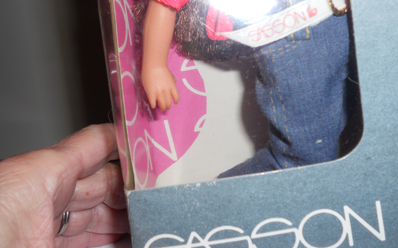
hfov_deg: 56.7
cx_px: 199
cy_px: 106
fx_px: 369
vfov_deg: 37.2
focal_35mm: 34
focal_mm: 5.8
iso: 80
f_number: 8.8
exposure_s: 1/25
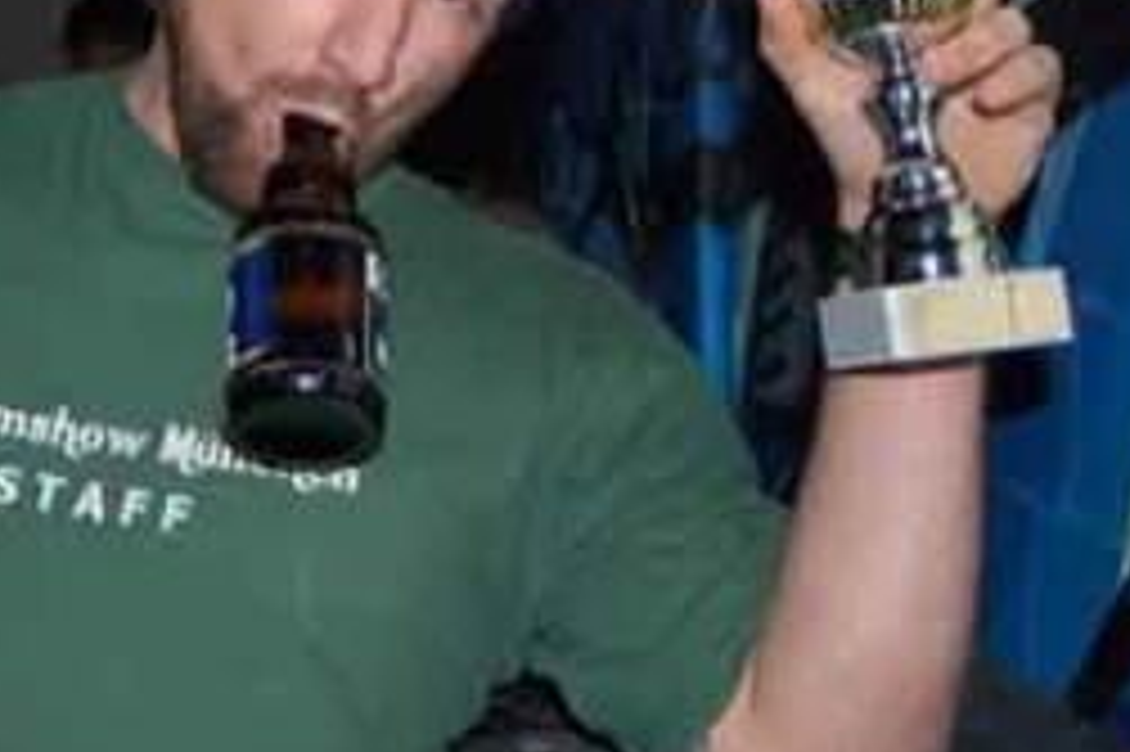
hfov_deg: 30.9
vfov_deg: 21.3
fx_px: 1976
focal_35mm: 63
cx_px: 180
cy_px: 151
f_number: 3.8
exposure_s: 1/60
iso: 400
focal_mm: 22
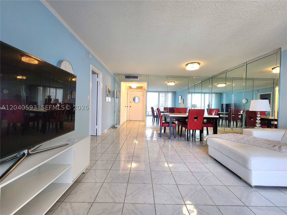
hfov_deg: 106.2
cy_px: 108
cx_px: 144
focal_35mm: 13
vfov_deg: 89.9
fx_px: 108
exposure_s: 1/60.2
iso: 100
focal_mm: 2.2
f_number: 2.2
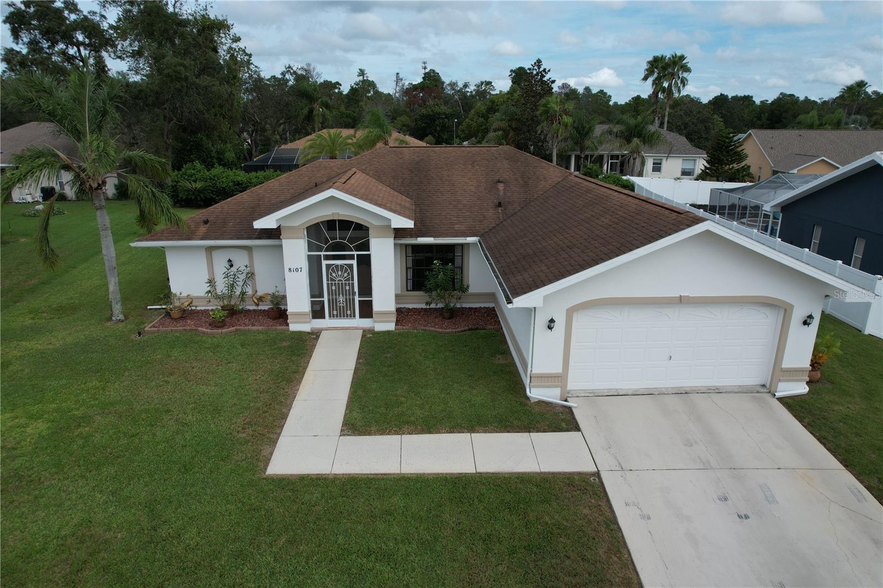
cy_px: 294
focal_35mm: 22
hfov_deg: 78.6
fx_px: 539
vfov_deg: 57.2
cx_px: 442
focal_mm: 8.38
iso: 100
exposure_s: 1/2000
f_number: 2.8
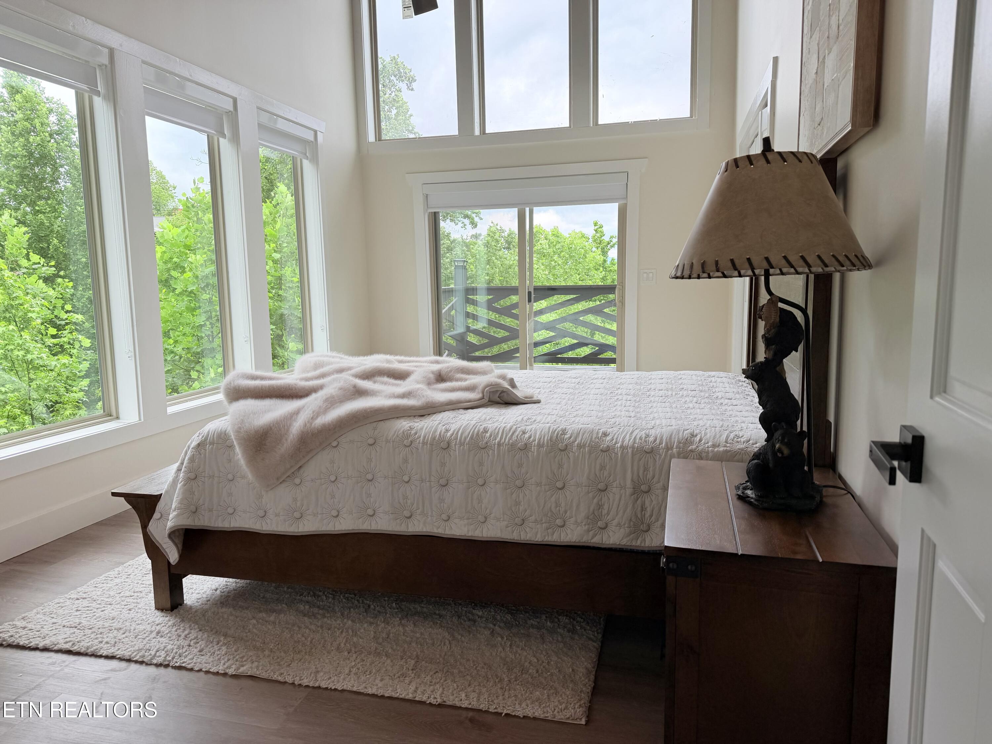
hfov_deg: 71.6
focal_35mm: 24
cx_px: 496
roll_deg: +1.1
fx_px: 688
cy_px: 372
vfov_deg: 56.8
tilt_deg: -7.5
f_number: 1.78
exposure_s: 1/632
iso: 80
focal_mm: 6.76
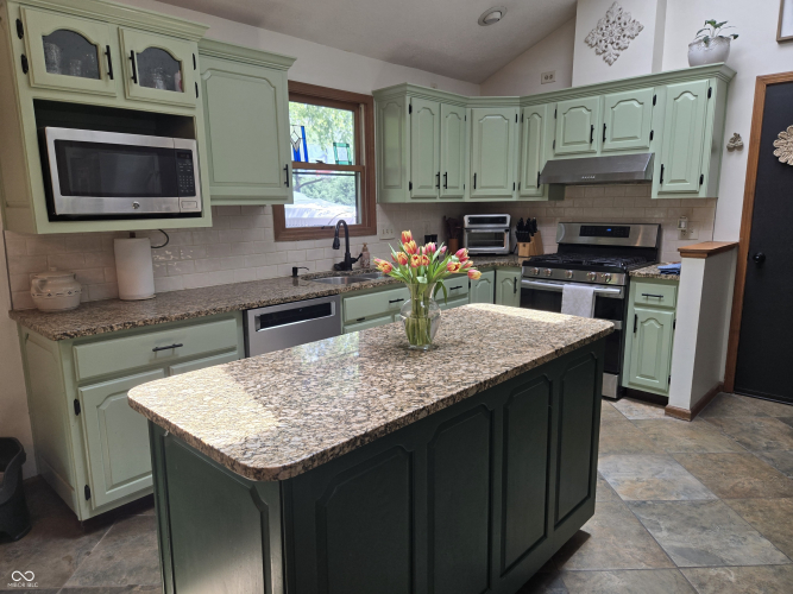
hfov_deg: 73.9
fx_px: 527
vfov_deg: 58.9
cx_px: 396
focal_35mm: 23
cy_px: 297
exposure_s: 1/120
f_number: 1.8
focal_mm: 5.4
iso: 64
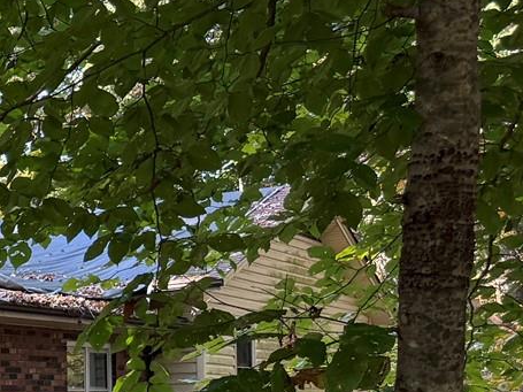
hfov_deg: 15.2
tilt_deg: -0.4
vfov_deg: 13.4
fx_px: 1631
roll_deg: +1.8
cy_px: 463
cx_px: -479
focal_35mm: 108
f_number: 1.78
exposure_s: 1/243
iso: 125
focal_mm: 6.76
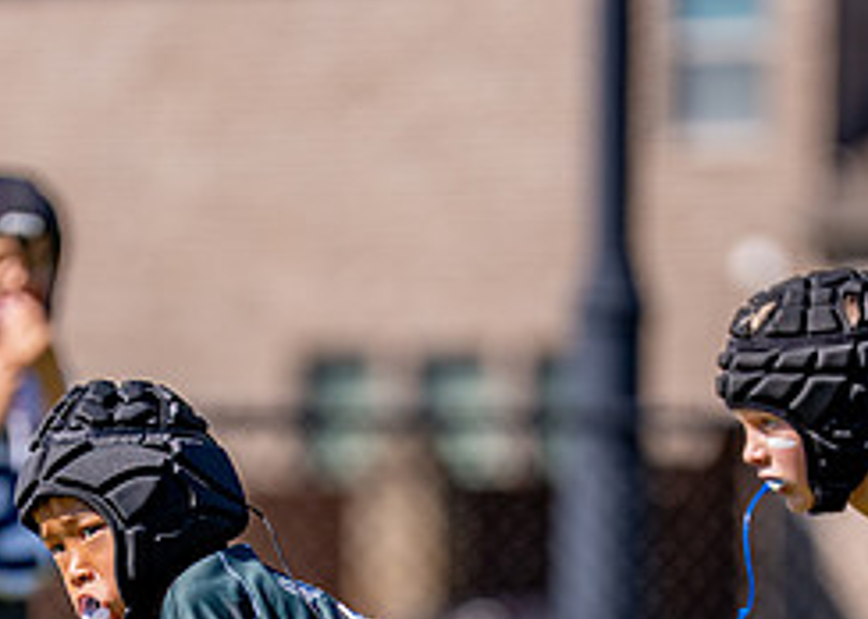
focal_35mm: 577
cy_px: 732
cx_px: 344
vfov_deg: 2.5
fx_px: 14216
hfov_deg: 3.5
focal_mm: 200
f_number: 2.8
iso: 250
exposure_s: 1/4000
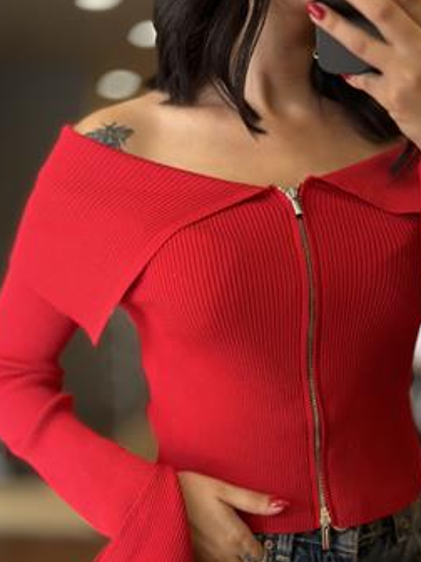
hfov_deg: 24.8
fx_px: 957
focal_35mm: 59
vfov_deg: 32.6
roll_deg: +7.1
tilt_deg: -37.4
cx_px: 217
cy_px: 339
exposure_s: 1/121
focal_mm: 6.86
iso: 80
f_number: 1.78
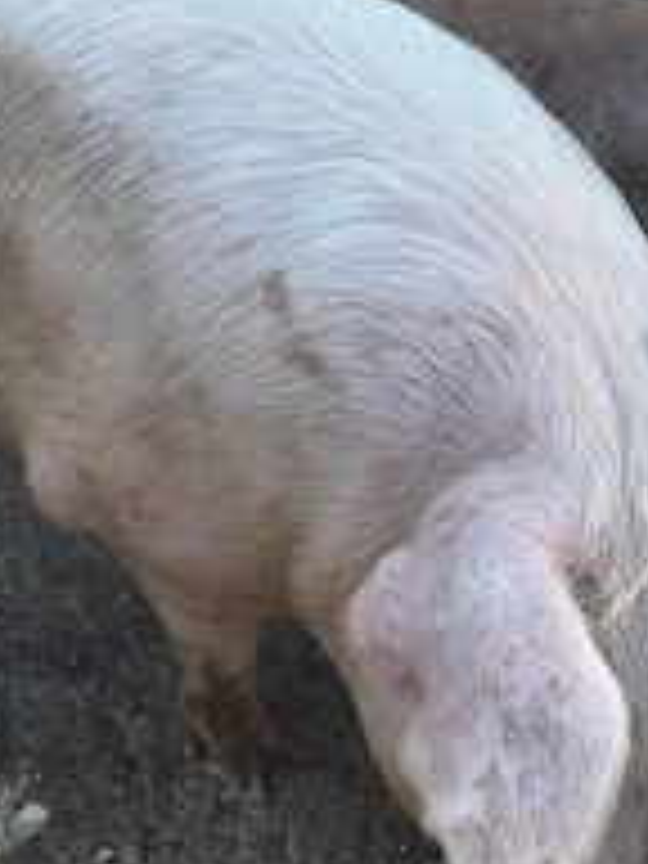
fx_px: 1198
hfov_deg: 30.2
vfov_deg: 39.1
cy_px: 270
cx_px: 356
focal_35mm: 48
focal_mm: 5.54
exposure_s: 1/283
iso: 40
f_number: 1.8
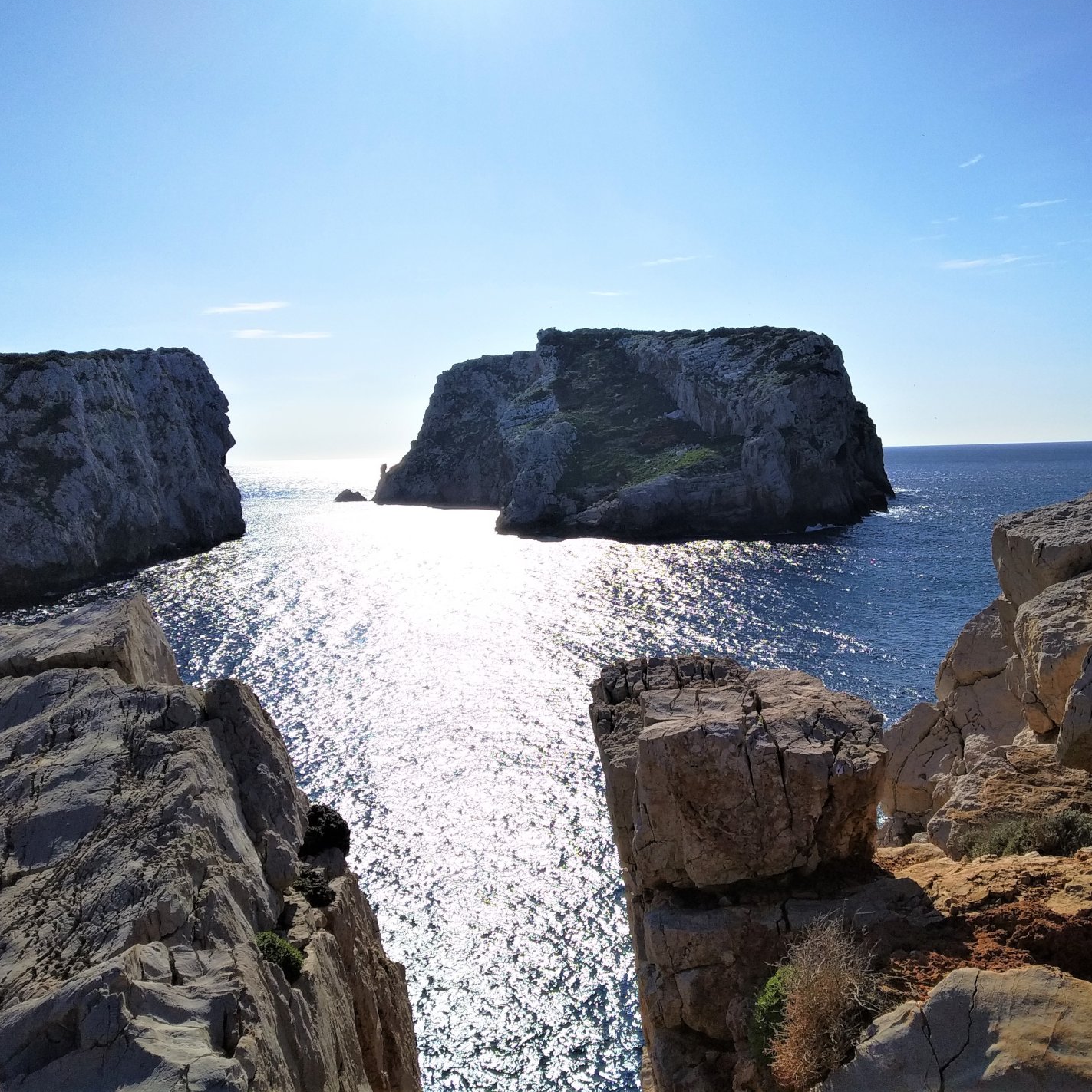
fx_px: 1106
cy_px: 541
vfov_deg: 52.5
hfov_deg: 52.2
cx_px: 650
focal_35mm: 31
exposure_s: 1/5211
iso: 100
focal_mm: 3.82
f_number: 2.2
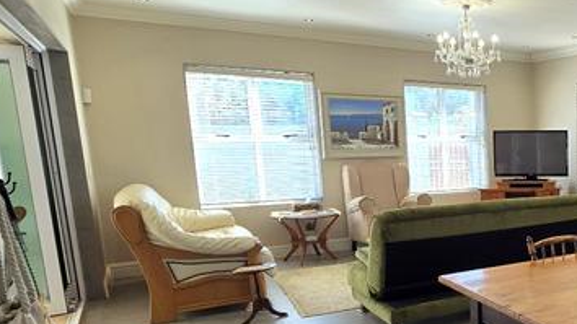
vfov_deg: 36.0
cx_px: 600
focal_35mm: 32
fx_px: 490
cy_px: 234
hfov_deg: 48.1
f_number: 2.2
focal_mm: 2.2
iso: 50
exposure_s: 1/101
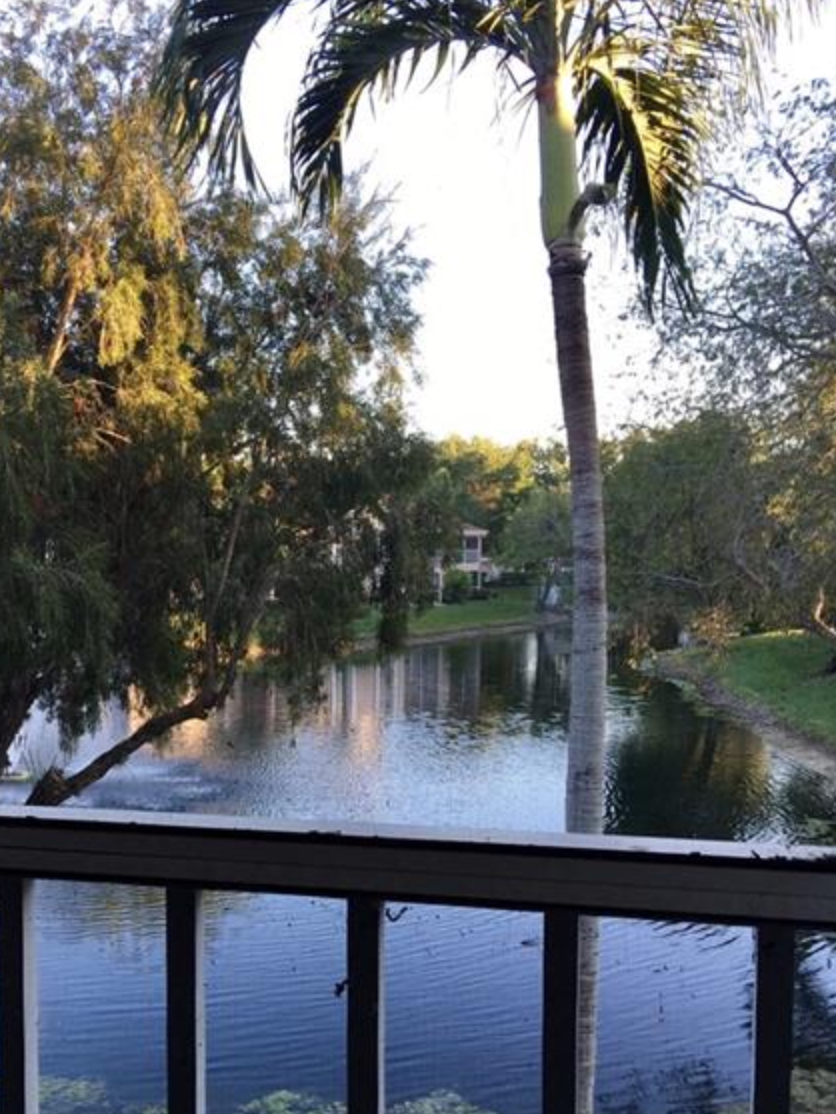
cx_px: 266
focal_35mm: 40
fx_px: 1288
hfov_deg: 35.6
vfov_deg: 46.6
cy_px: 654
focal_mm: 4.15
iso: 25
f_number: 2.2
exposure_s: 1/60
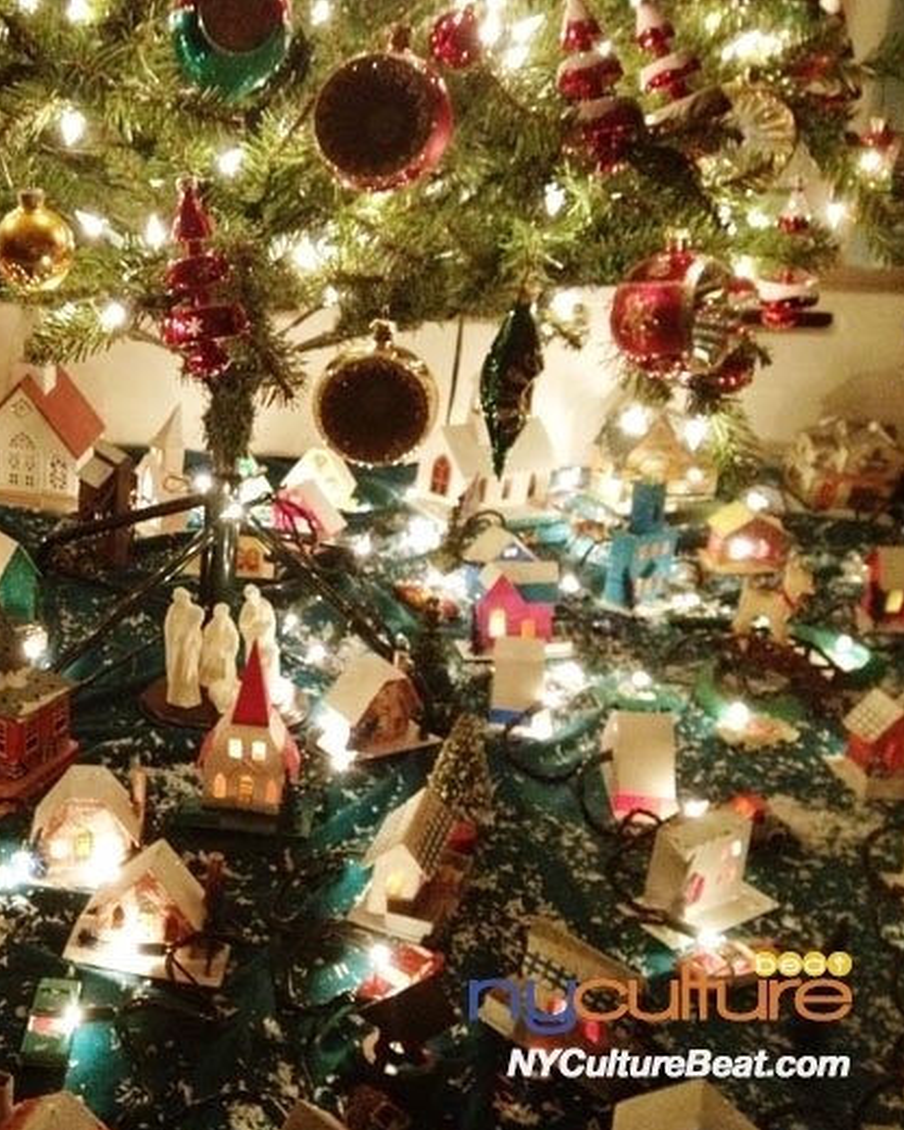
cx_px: 161
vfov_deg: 40.3
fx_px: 1538
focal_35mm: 46
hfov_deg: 31.8
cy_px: 568
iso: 400
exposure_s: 1/20
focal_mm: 4.28
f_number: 2.4
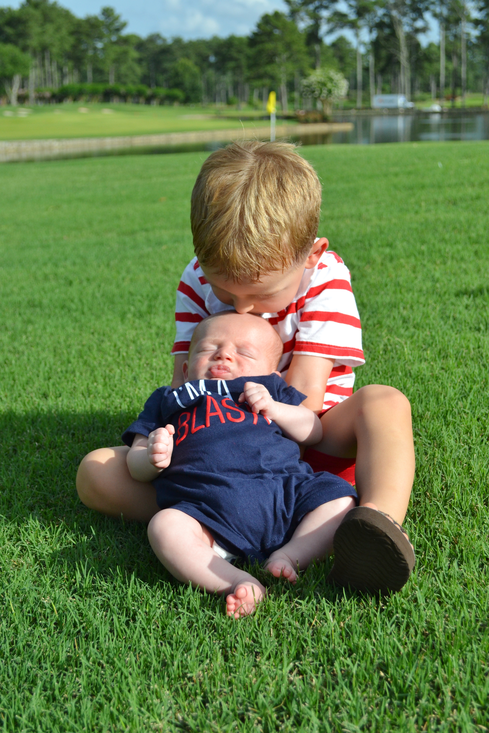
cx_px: 244
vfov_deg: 35.1
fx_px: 1161
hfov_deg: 23.8
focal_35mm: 57
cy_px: 366
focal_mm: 38
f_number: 5.6
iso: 400
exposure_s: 1/1600
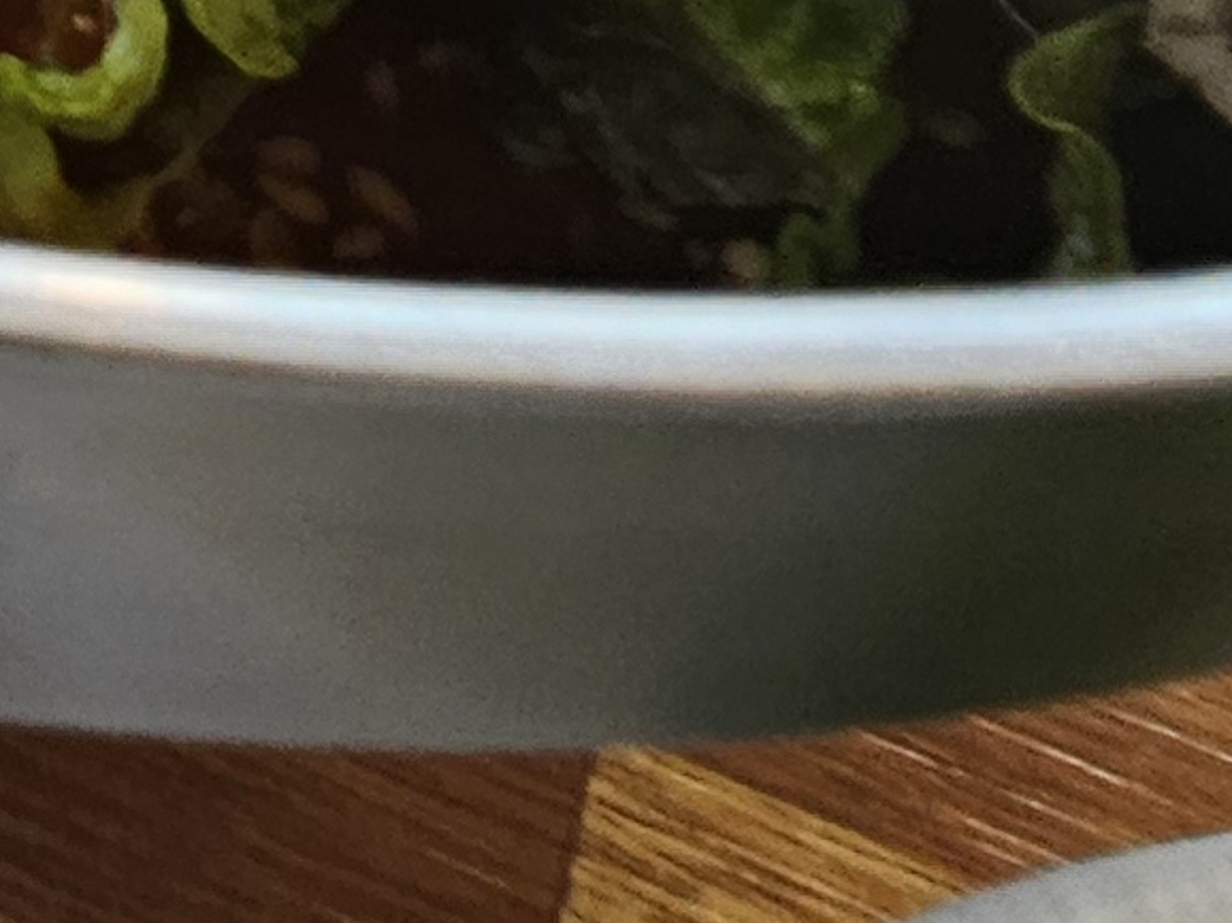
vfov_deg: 14.5
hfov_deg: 17.2
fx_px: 3202
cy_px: -729
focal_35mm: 90
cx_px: -1083
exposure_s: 1/120
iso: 50
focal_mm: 2.2
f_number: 2.2
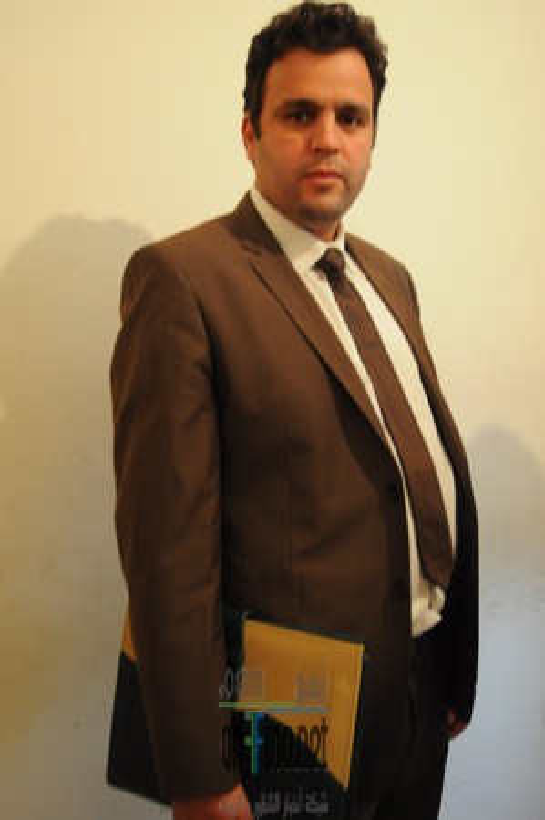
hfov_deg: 36.8
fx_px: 819
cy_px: 410
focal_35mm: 36
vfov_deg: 53.2
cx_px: 272
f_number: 3.8
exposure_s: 1/15
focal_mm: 24
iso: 800
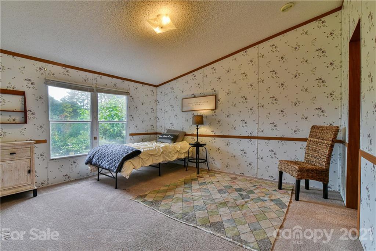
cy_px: 126
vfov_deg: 73.8
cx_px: 188
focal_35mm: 16
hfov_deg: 96.7
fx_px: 167
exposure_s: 1/200
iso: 1600
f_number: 7.1
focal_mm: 16
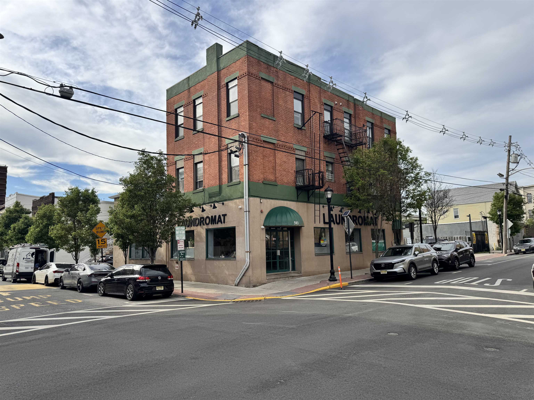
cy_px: 200
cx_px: 267
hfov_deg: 71.6
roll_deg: +1.5
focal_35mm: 24
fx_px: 370
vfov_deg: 56.8
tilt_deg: +6.7
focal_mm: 6.76
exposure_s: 1/3802
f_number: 1.78
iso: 80
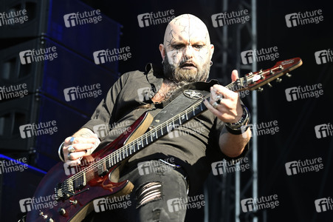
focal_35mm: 105
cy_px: 111
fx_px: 971
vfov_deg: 13.0
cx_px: 166
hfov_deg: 19.5
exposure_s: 1/500
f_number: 4.5
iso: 320
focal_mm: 105
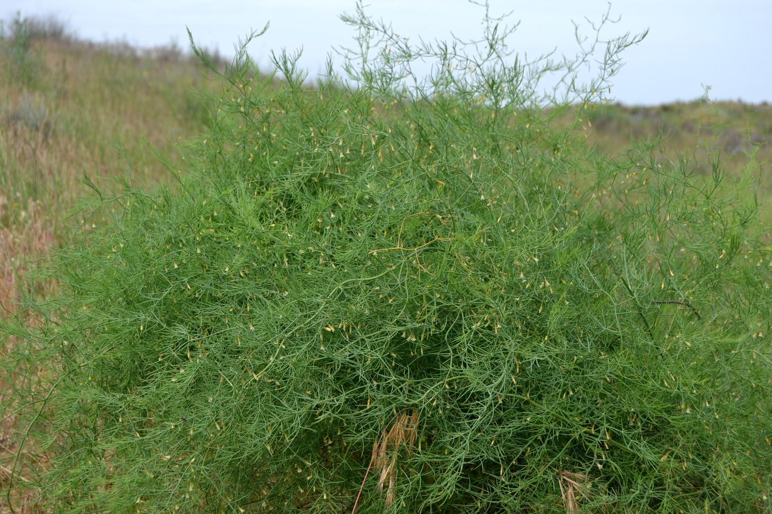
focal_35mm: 68
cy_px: 257
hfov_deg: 29.9
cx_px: 386
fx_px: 1447
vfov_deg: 20.2
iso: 100
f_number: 8
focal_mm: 45
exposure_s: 1/200
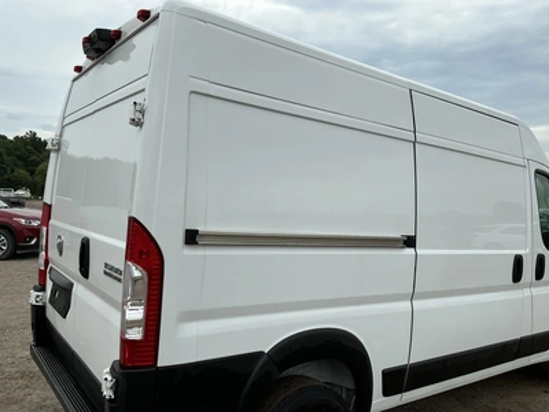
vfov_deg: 49.7
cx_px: 274
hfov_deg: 63.4
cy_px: 206
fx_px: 444
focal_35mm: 28
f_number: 1.8
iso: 25
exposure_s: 1/2227
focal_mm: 3
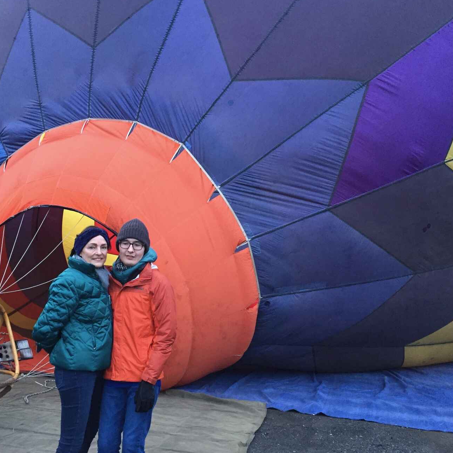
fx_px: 518
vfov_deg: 47.2
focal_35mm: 35
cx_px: 206
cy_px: 222
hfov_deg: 47.2
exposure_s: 1/30
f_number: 2.2
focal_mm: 4.15
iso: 200
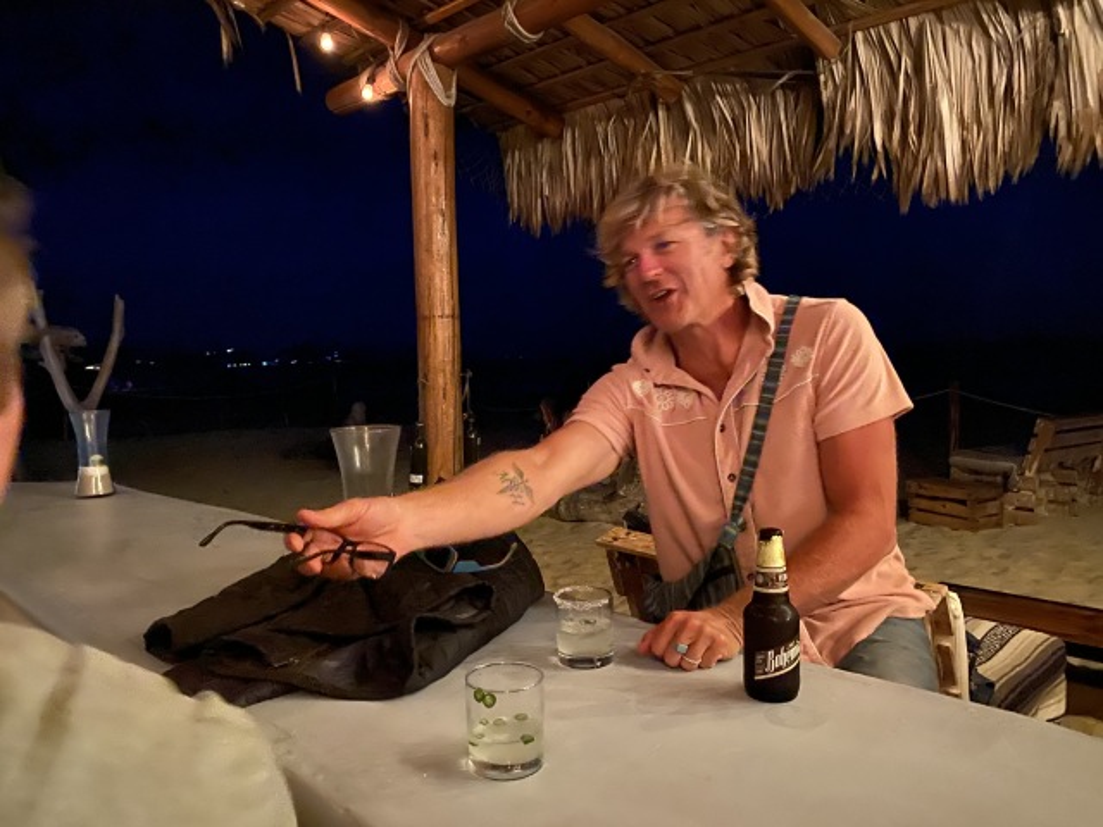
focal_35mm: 26
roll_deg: +2.0
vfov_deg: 53.1
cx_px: 552
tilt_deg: -4.8
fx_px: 828
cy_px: 414
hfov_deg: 67.3
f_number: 1.8
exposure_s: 1/15
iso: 2000
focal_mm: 4.25
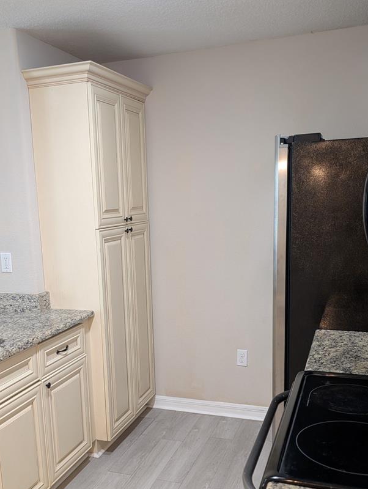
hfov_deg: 39.7
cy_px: 304
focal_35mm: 36
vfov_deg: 50.8
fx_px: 509
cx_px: 159
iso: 138
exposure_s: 1/40
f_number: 1.68
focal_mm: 6.9
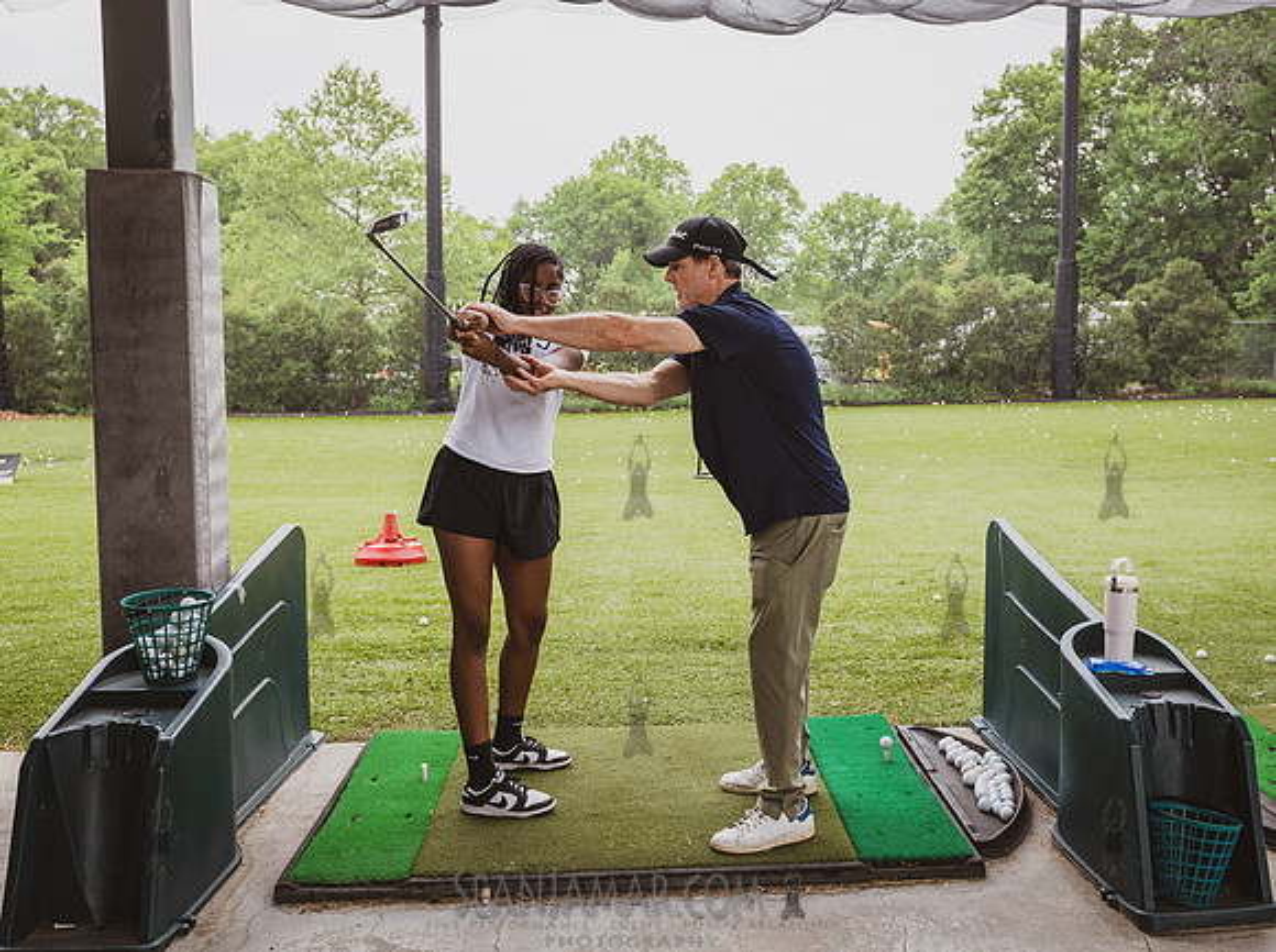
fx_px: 1209
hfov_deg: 55.4
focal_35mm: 33
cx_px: 742
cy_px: 449
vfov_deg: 43.0
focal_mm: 24
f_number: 3.5
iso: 400
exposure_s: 1/320
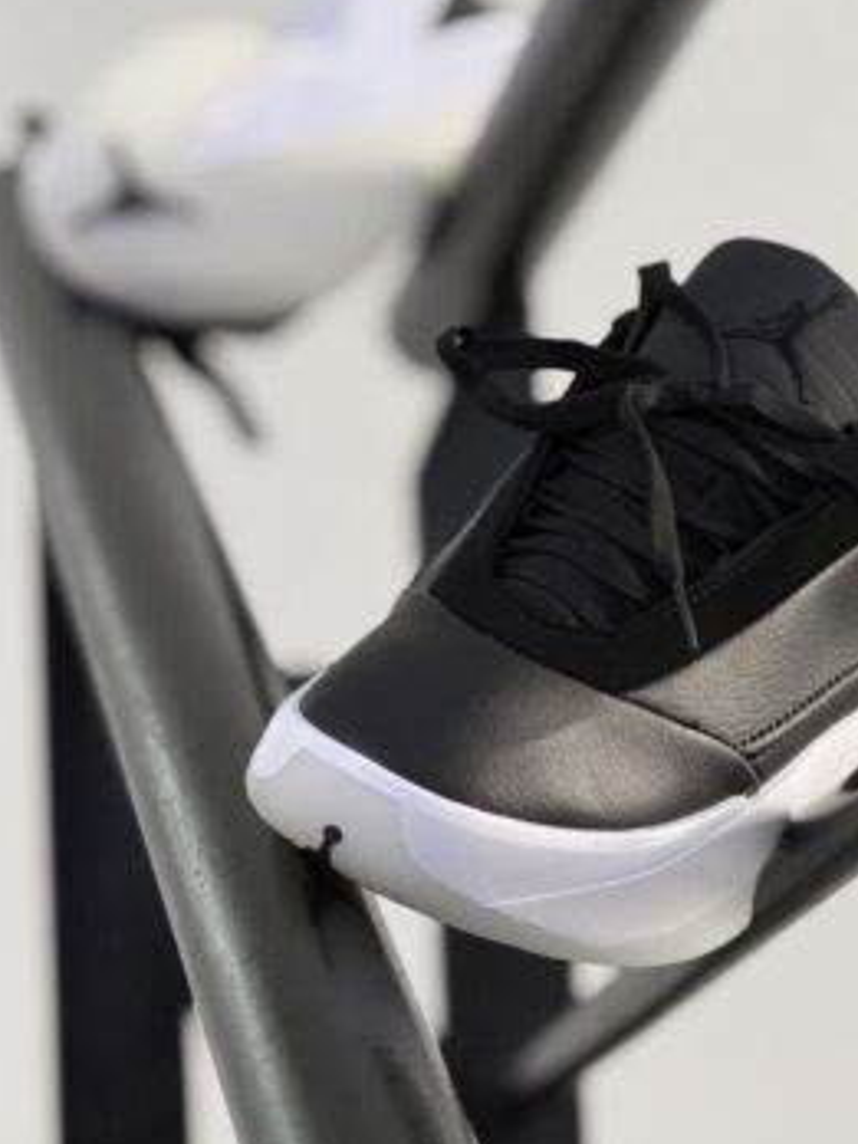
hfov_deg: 10.0
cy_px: 454
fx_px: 4924
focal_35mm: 149
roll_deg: +3.5
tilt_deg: +15.4
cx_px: 500
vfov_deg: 13.2
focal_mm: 15.66
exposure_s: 1/60
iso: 640
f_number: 2.8
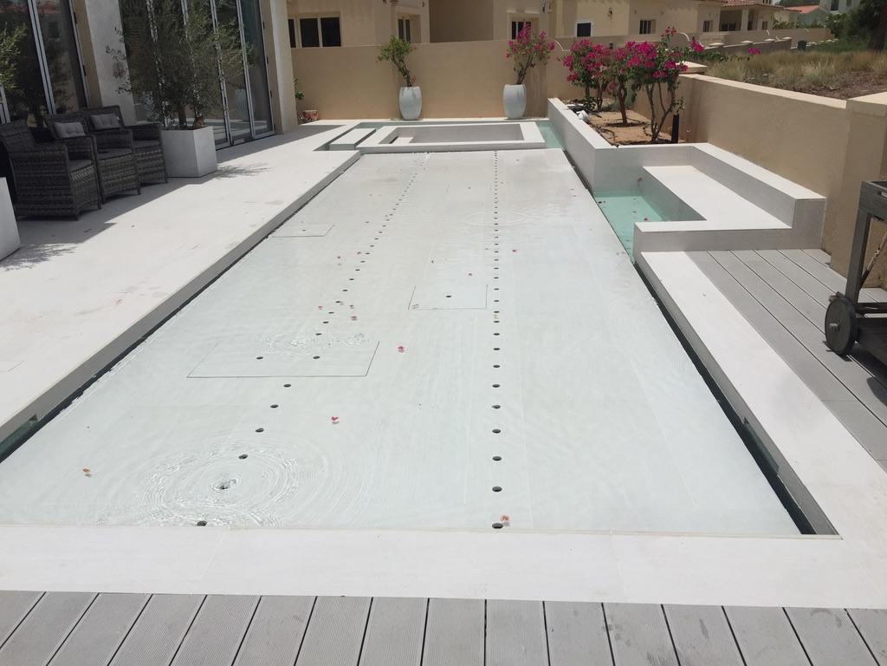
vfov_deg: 48.2
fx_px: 743
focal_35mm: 29
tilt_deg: -19.5
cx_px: 444
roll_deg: -0.3
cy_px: 333
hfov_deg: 61.7
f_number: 2.2
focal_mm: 4.15
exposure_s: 1/9901
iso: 32
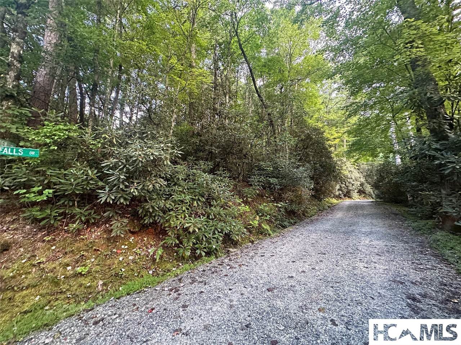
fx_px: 186
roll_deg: -1.6
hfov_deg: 102.1
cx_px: 230
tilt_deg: +9.6
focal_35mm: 14
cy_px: 172
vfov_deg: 85.7
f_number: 2.2
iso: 800
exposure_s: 1/60
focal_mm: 2.22
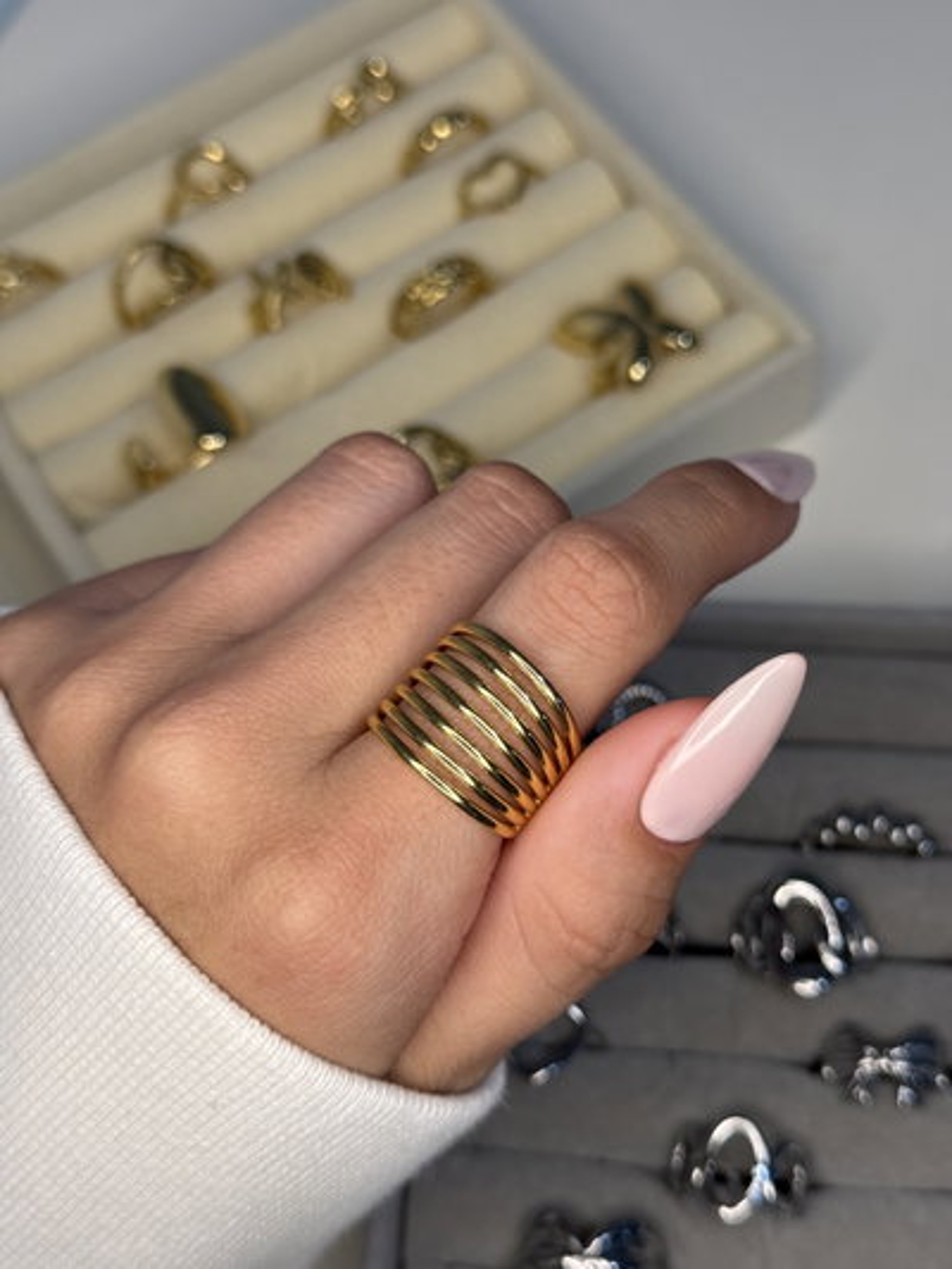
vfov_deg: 39.6
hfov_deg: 30.3
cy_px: 634
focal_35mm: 48
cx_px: 476
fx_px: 1759
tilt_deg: -60.9
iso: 80
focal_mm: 6.76
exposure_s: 1/96
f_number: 1.78
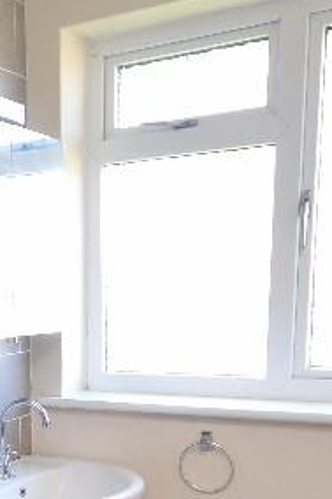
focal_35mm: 54
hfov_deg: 23.6
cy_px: 450
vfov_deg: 34.8
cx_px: -26
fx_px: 748
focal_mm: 10
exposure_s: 1/60
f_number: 4.5
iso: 320
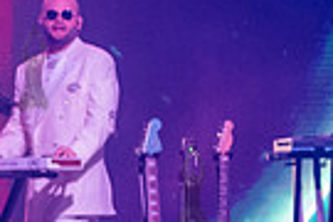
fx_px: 8019
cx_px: -286
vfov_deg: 1.6
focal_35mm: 867
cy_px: 186
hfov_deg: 2.4
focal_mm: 200
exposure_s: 1/500
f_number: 4
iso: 5000
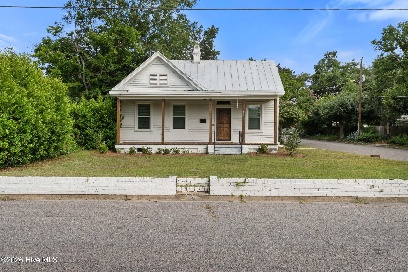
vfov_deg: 43.6
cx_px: 204
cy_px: 136
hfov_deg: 61.9
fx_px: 340
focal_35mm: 30
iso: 64
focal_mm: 20
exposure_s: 1/50
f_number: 8
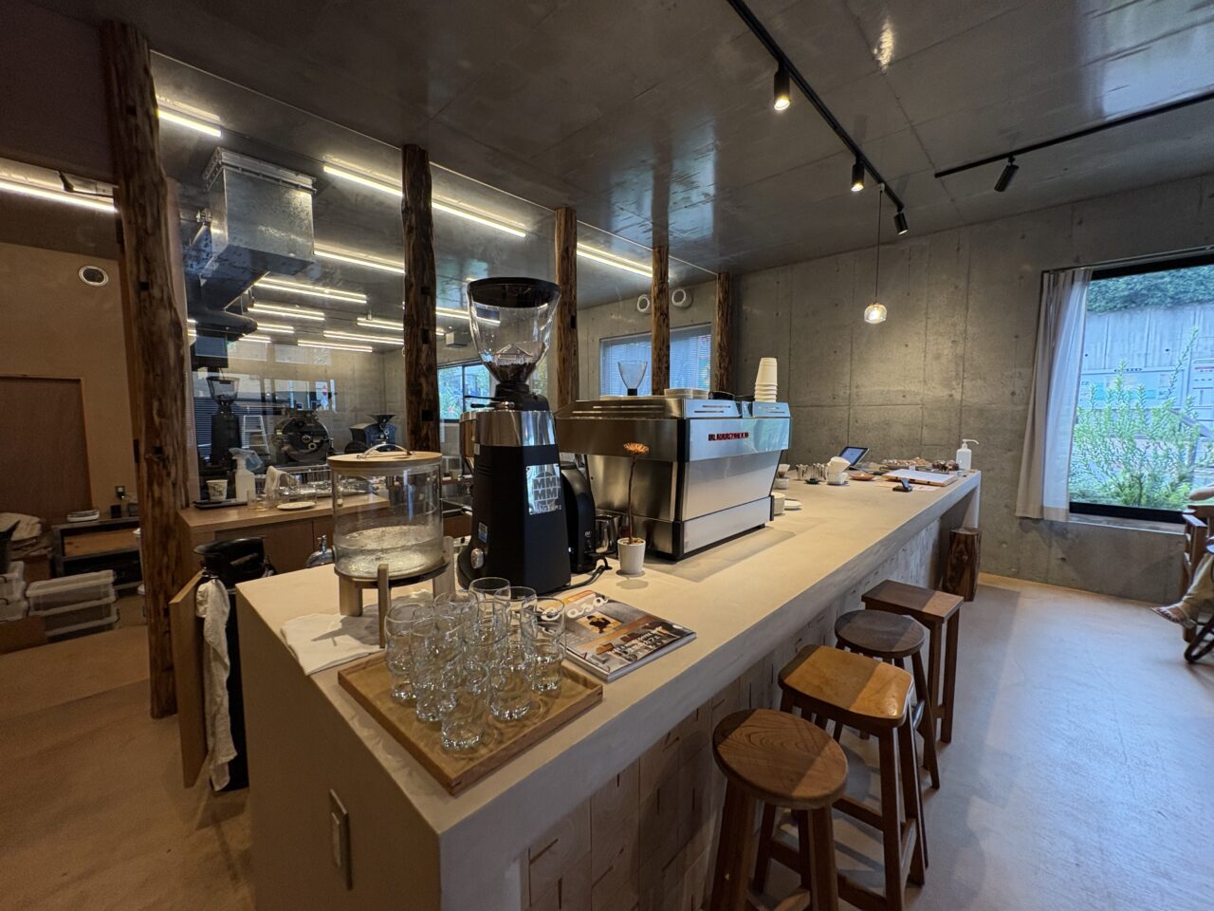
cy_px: 456
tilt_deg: -7.0
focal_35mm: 14
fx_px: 491
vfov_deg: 85.7
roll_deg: +1.0
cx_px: 607
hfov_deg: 102.1
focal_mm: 2.22
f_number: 2.2
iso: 200
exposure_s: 1/100
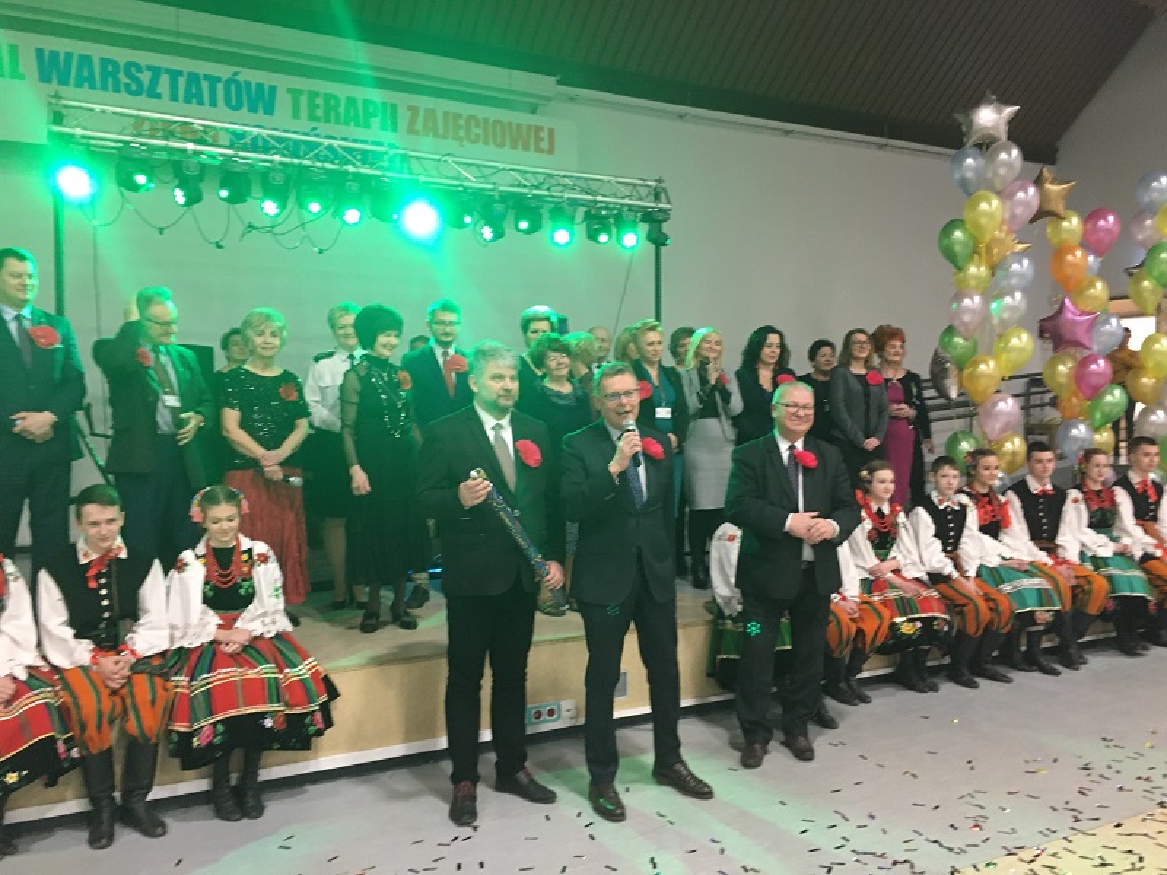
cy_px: 438
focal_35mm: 29
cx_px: 584
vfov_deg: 48.2
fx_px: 978
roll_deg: -0.5
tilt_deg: +1.6
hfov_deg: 61.7
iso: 160
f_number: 2.2
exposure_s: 1/33
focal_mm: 4.15
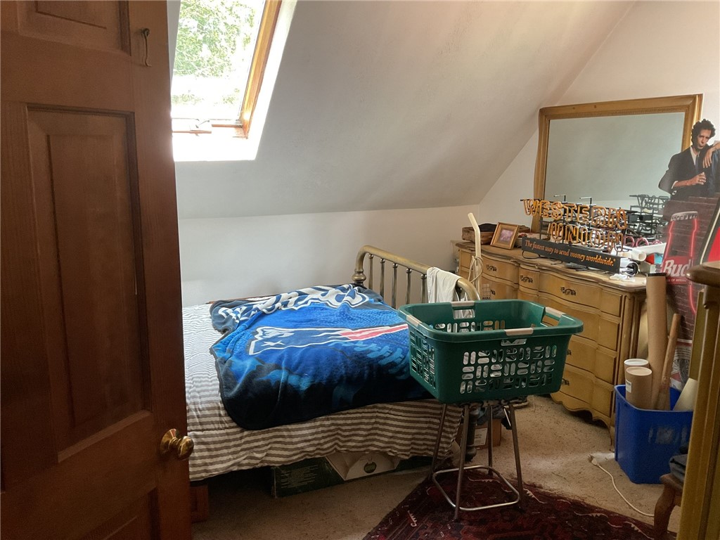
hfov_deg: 61.7
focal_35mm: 29
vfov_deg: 48.2
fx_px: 603
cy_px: 270
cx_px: 360
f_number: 1.8
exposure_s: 1/60
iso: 160
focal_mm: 3
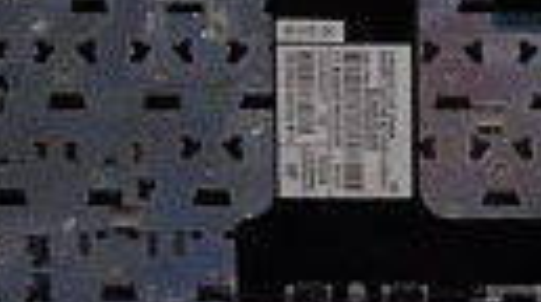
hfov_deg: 17.9
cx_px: 608
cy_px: 38
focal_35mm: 115
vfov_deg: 10.4
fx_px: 1647
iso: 100
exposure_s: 1/13
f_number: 5.3
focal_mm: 6.1
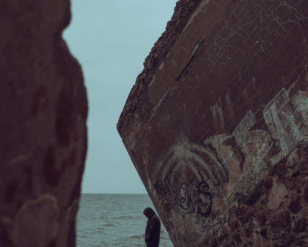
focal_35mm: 63
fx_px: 574
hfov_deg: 29.9
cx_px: 187
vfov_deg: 24.2
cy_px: 100
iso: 800
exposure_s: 1/250
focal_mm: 32
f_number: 4.5
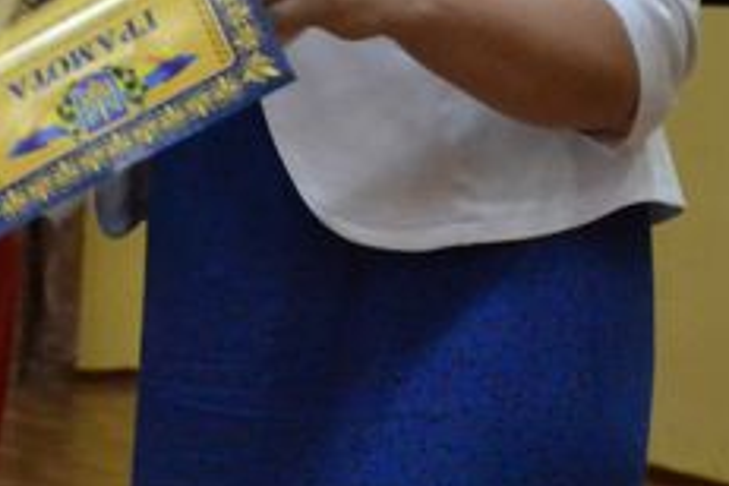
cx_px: 158
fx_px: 2977
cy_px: -126
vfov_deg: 9.2
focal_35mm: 147
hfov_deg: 13.9
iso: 3200
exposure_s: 1/100
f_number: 4.2
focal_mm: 26
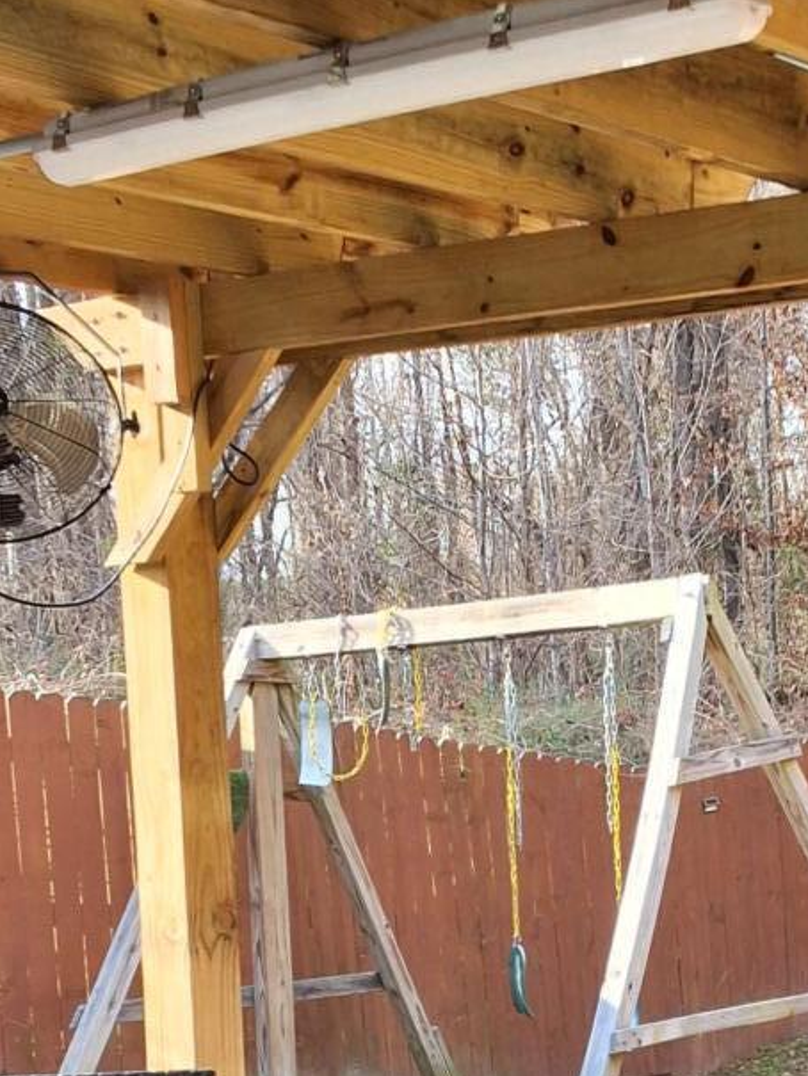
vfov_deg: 25.9
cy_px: 843
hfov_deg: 19.7
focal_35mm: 74
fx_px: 2302
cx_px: 667
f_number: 1.9
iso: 32
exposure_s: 1/157
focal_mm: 2.91
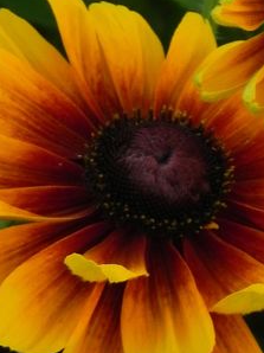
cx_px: 175
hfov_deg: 3.4
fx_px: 4430
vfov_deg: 4.6
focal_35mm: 435
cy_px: 43
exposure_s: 1/30
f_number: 5
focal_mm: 28.8
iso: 160
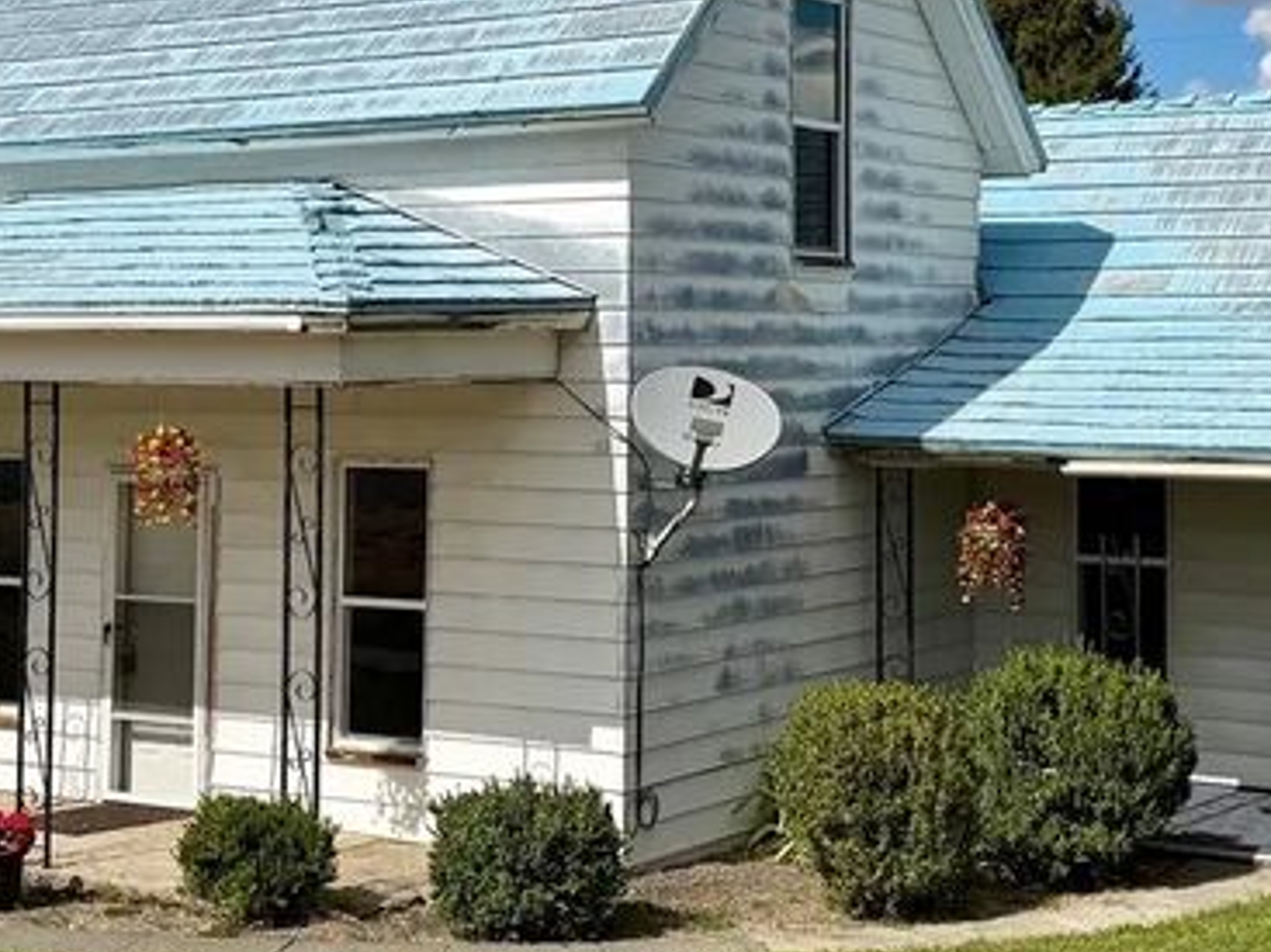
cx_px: 748
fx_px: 2459
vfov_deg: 21.8
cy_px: 284
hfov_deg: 28.9
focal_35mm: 67
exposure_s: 1/9091
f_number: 1.78
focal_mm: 6.76
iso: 80
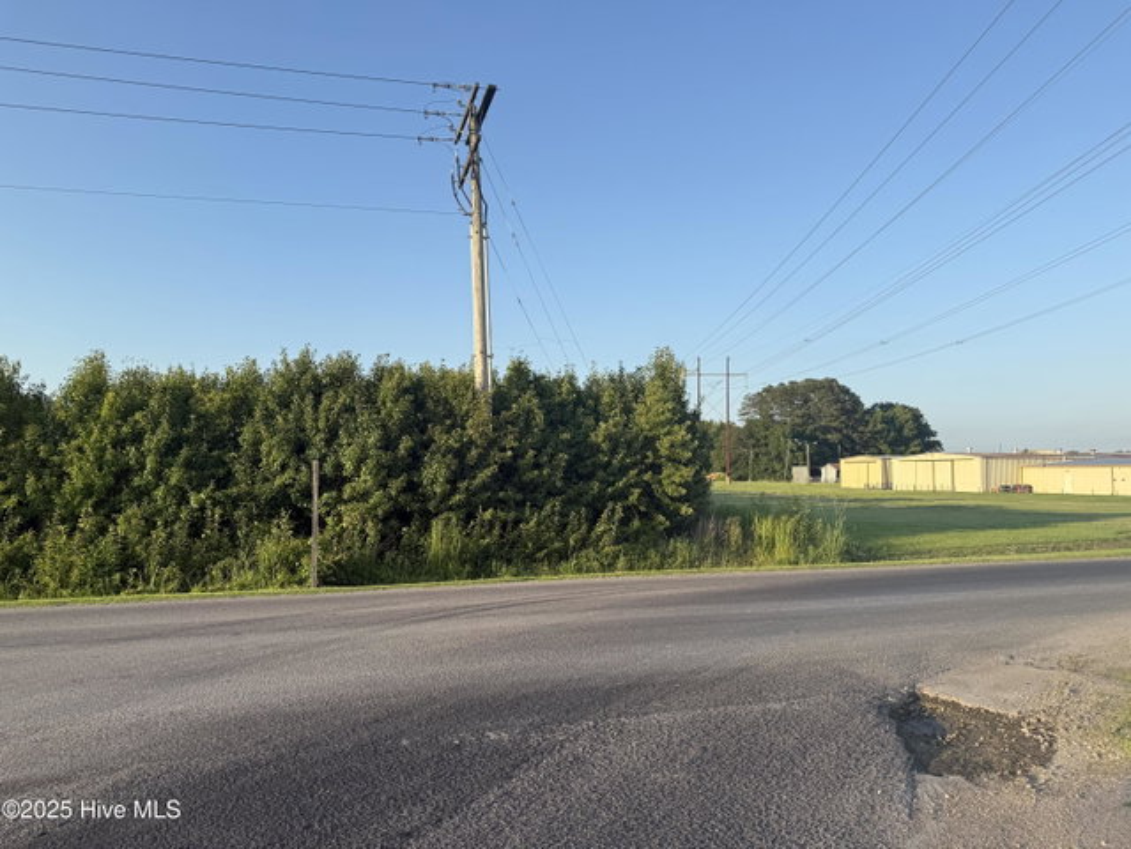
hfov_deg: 71.6
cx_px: 566
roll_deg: -0.4
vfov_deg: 56.9
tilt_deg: +3.4
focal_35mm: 24
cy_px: 424
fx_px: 785
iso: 80
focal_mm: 6.76
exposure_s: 1/2053
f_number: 1.78
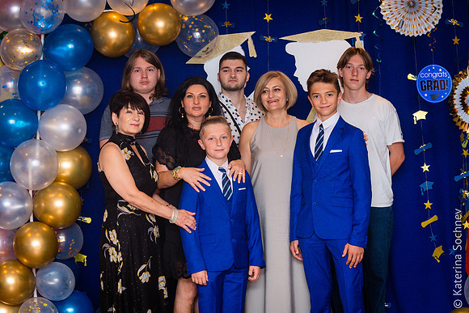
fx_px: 912
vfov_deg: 19.5
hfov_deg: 28.8
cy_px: 156
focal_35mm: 70
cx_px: 234
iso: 2000
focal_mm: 70
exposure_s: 1/200
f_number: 8
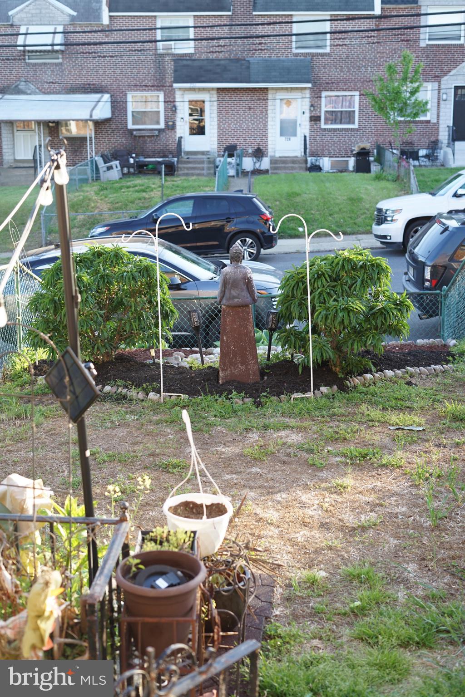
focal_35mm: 50
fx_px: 969
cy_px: 348
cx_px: 232
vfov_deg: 39.6
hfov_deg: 27.0
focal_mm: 50
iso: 100
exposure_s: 1/60
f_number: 4
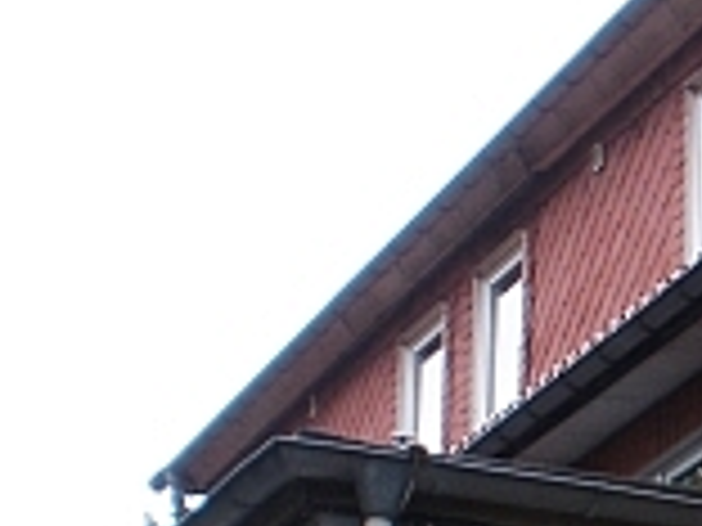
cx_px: 1512
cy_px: 580
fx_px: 3752
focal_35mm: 185
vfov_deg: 8.0
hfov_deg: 9.8
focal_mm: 6.3
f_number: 5.6
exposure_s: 1/80
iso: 80
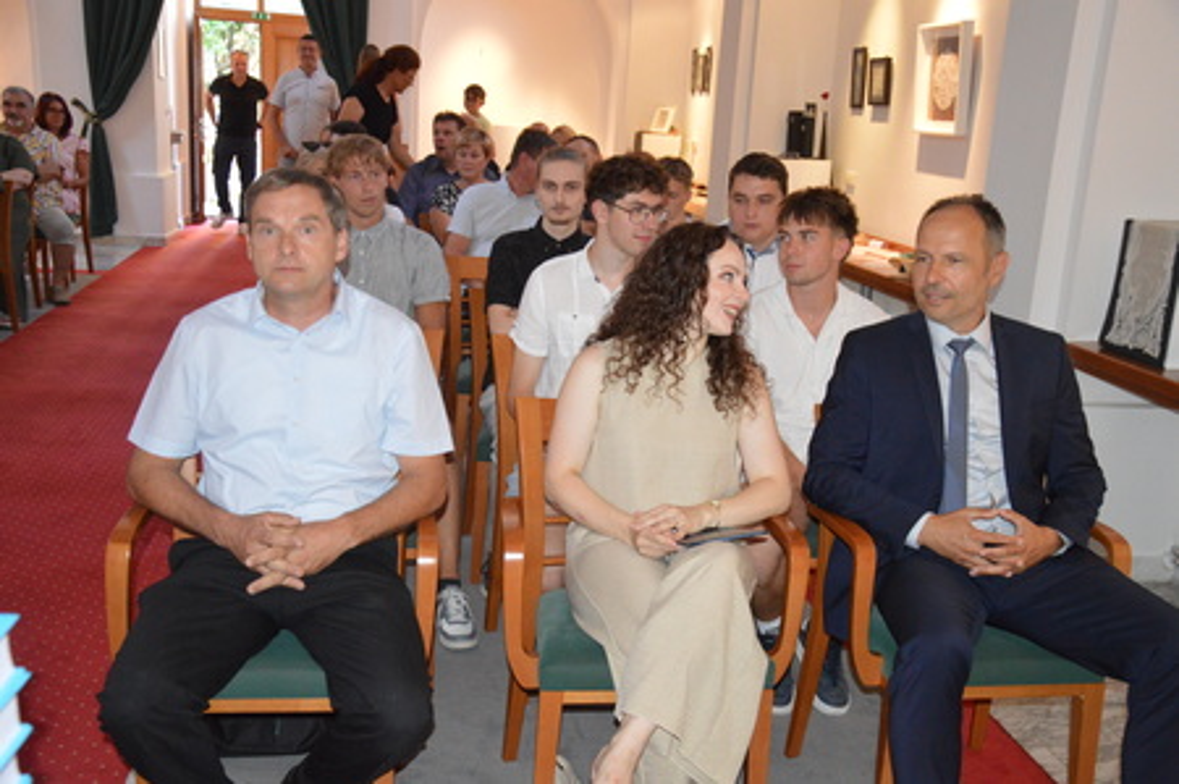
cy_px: 392
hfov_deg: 49.6
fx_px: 1276
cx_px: 590
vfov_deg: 34.1
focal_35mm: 39
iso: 2200
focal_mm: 26
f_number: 4
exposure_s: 1/60
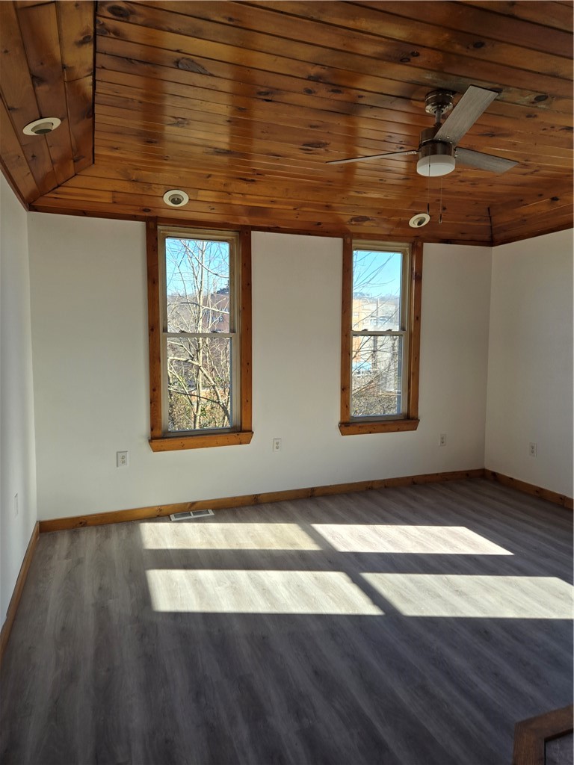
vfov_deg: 73.9
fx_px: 509
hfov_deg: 58.9
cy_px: 382
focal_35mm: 23
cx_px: 287
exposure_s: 1/296
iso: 25
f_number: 1.8
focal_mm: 5.4
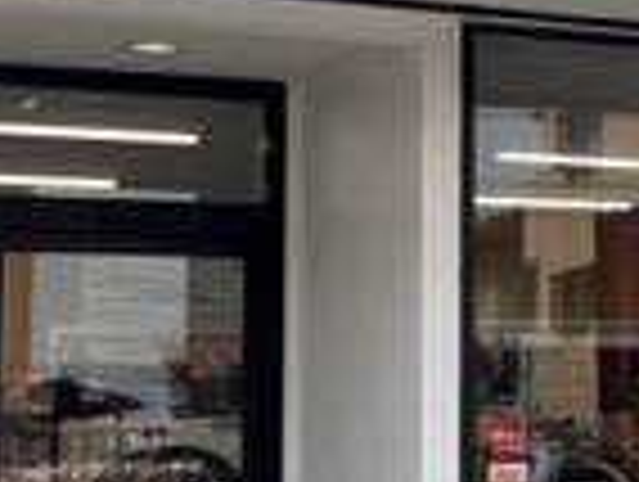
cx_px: 1004
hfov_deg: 15.3
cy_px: 221
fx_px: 2163
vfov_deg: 12.7
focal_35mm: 117
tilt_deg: +6.3
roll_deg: +2.2
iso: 50
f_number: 1.6
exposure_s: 1/1225
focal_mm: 5.1
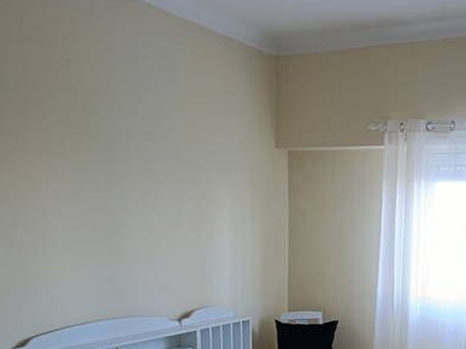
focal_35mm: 47
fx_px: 633
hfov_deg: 38.9
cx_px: 373
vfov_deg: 29.2
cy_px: 333
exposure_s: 1/50
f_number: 1.65
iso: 707
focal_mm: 6.11
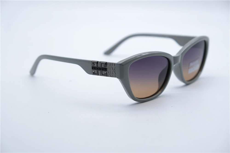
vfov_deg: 19.7
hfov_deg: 29.3
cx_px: 115
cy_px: 76
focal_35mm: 69
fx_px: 441
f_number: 5
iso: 160
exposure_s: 1/250
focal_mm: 46.3
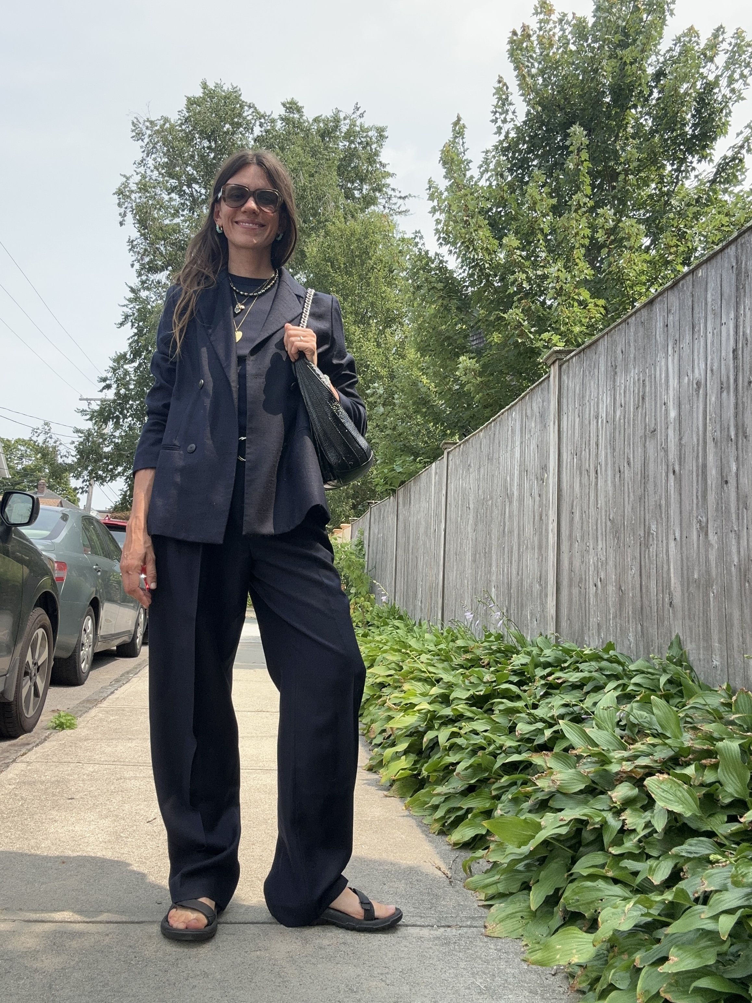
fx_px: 869
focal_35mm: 30
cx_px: 376
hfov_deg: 46.8
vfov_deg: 60.0
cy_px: 502
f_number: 1.9
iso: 25
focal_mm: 2.69
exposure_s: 1/368
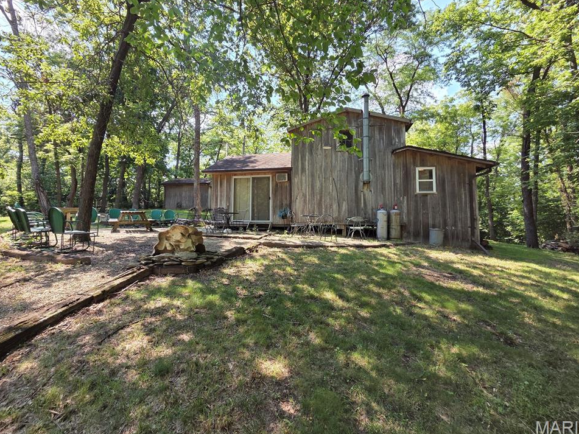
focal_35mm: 14
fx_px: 234
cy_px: 207
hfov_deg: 102.1
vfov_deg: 85.6
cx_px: 285
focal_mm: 2.2
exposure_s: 1/365
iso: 50
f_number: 2.2
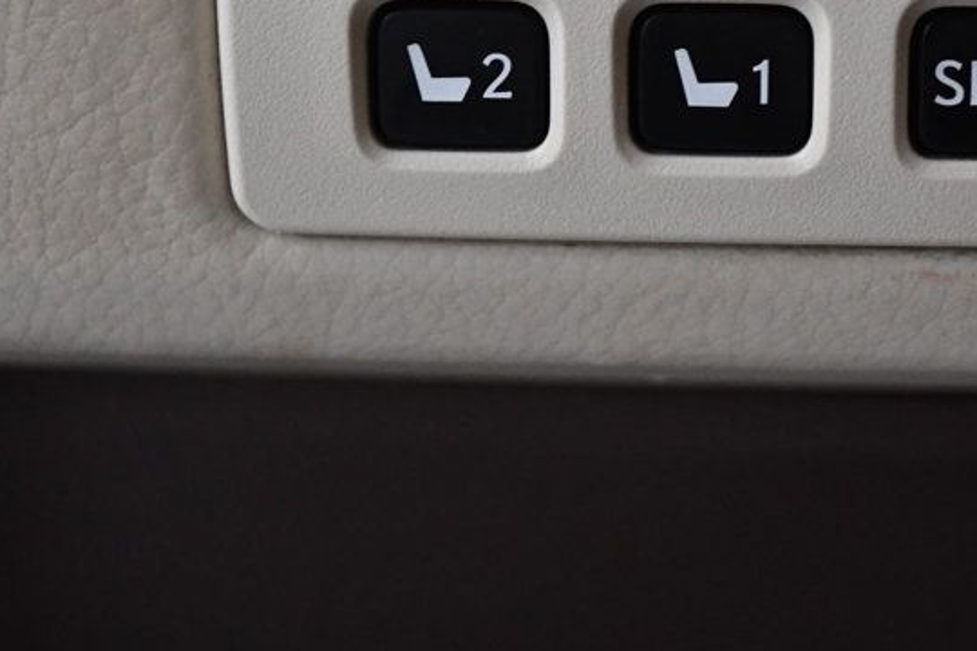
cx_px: 691
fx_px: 2469
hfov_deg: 22.2
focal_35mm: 91
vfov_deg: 14.9
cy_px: 83
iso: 3200
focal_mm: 32
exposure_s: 1/100
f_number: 4.8
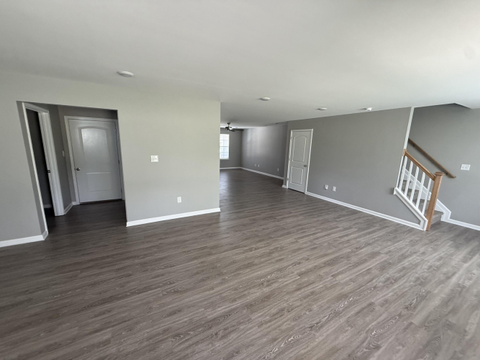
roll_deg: -1.7
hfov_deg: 102.1
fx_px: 194
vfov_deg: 85.7
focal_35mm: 14
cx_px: 240
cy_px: 180
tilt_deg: -9.8
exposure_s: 1/93
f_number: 2.2
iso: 400
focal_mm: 2.22
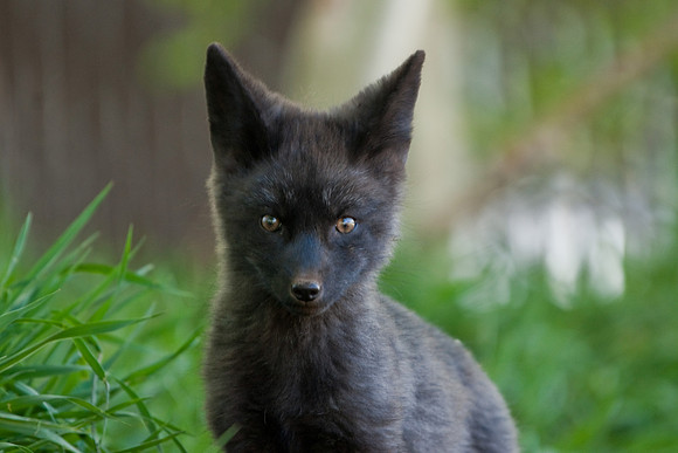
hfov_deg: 3.4
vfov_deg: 2.3
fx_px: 11302
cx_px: 339
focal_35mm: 600
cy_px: 226
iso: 640
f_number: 5.6
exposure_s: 1/40
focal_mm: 400
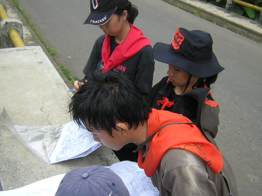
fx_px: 341
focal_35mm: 45
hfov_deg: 42.0
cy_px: 111
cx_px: 142
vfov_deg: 32.1
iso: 100
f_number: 2.6
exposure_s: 1/179
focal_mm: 4.7
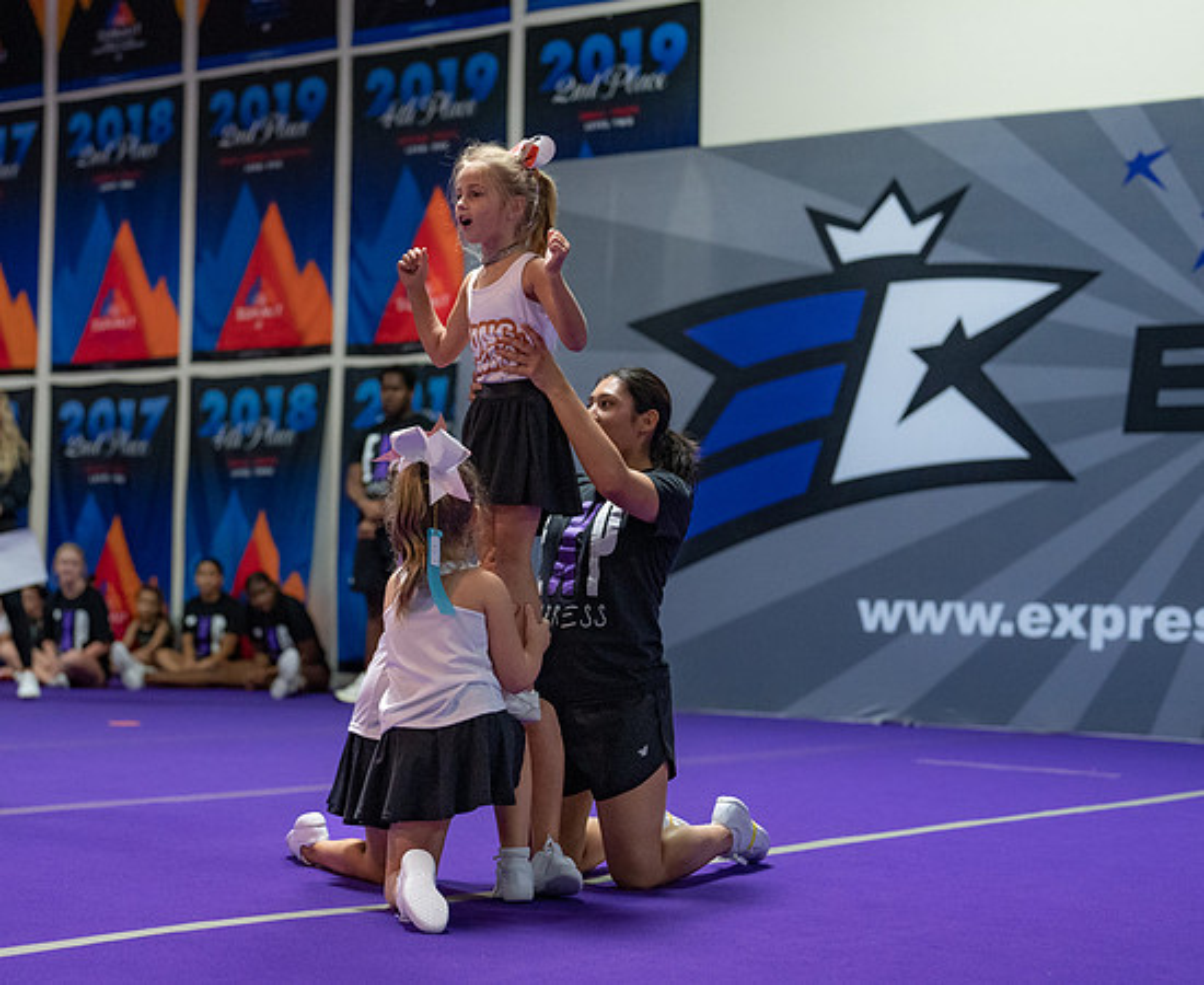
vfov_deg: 22.0
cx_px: 467
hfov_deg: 26.6
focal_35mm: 71
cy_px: 465
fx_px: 2537
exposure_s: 1/1000
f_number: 1.8
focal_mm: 50
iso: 3200
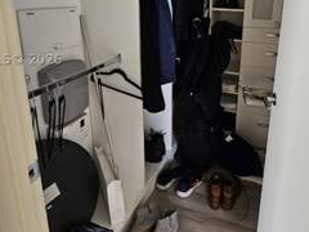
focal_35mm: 26
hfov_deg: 66.9
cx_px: 180
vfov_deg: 50.9
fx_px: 232
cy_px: 59
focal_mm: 2.2
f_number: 2.2
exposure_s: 1/77.4
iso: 250
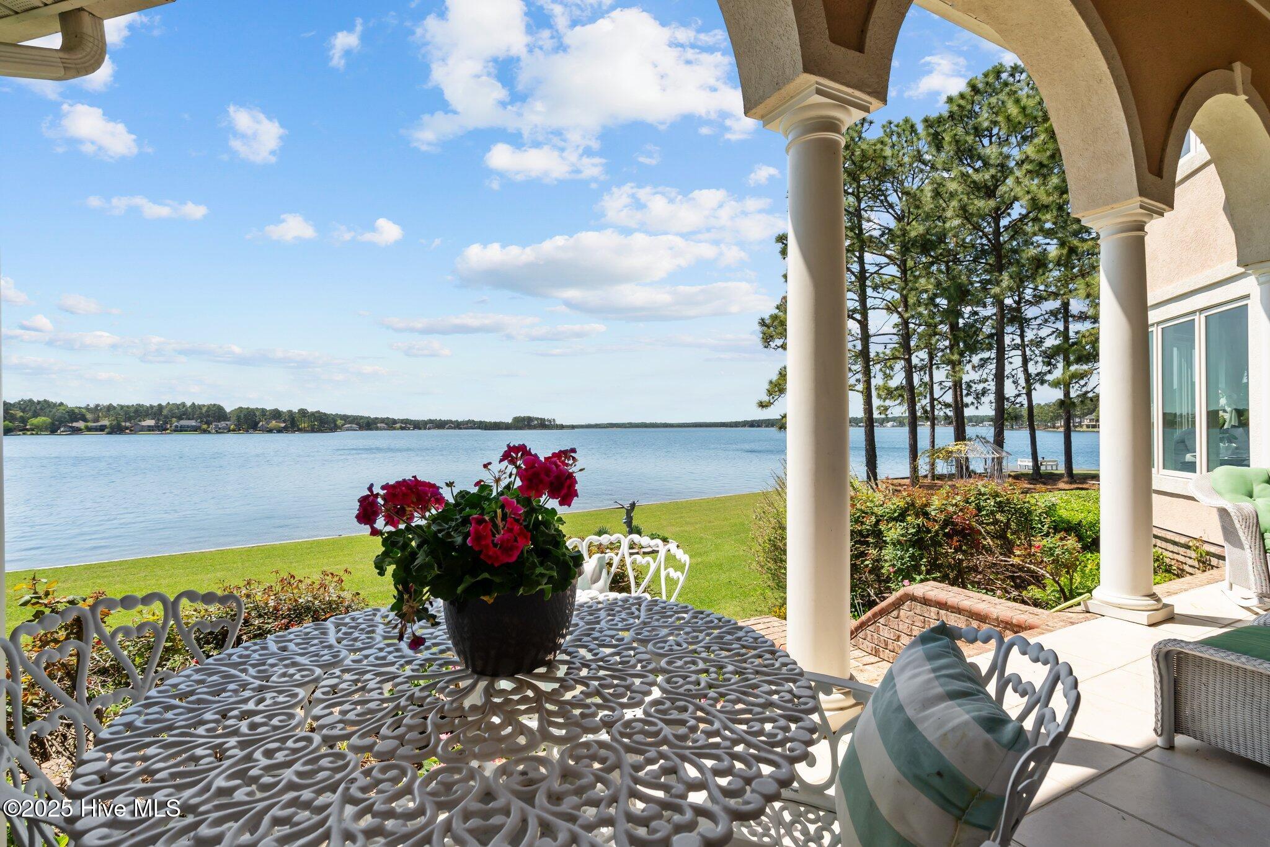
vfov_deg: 73.7
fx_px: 564
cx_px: 635
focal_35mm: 16
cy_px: 424
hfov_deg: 96.7
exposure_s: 1/1000
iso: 400
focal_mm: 16
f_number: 8
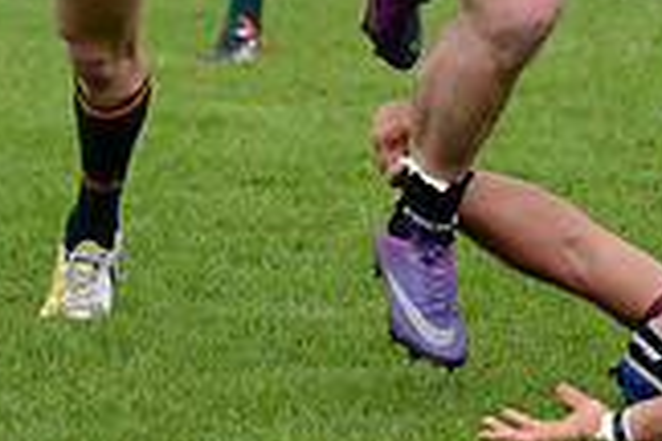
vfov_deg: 3.6
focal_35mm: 377
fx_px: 6932
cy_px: -149
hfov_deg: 5.5
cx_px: 335
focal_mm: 105
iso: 320
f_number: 2.8
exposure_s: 1/1600
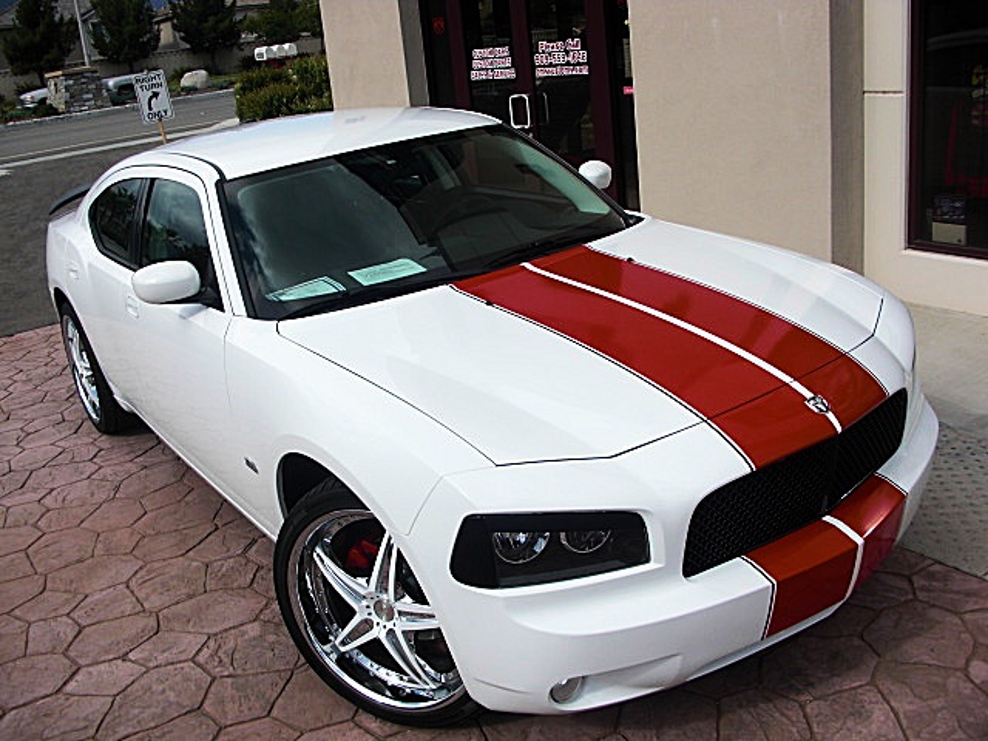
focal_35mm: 36
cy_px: 370
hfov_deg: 51.4
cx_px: 494
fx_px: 1028
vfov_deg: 39.7
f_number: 7.9
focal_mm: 6.3
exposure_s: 1/160
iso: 50
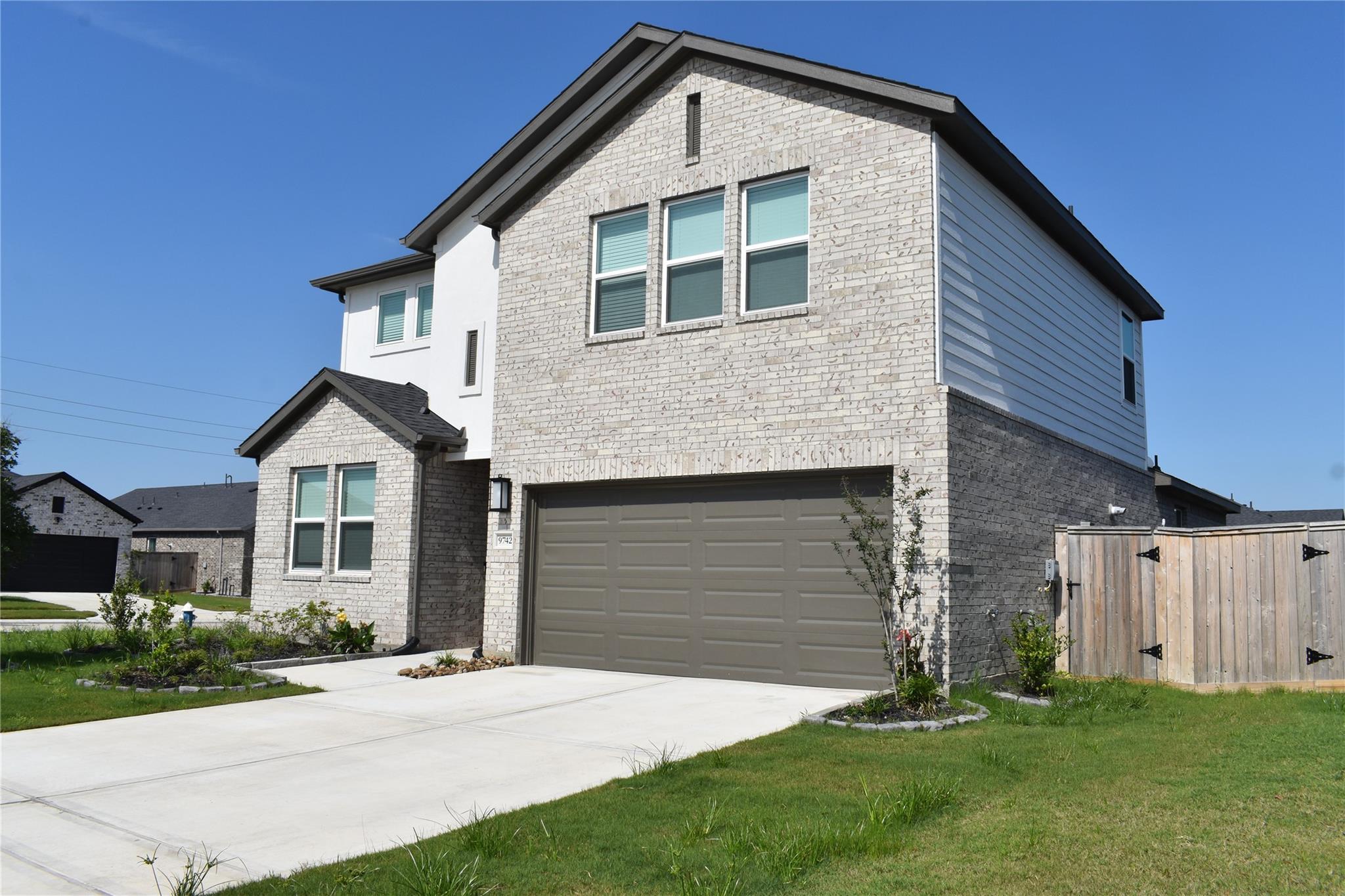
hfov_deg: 67.4
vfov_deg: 47.9
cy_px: 448
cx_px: 672
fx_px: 1009
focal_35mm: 27
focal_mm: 18
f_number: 11
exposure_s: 1/500
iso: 200
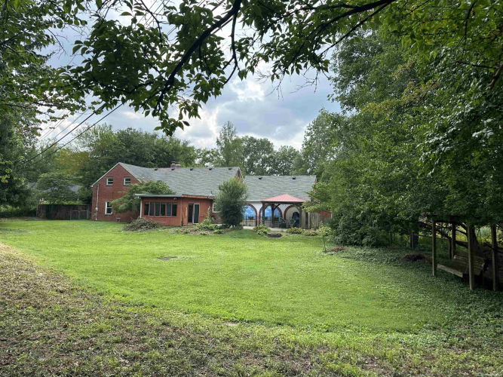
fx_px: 349
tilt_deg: +3.2
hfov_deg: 71.6
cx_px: 252
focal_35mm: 24
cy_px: 188
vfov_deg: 56.8
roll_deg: -2.4
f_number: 1.78
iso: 80
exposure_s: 1/1692
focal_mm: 6.86
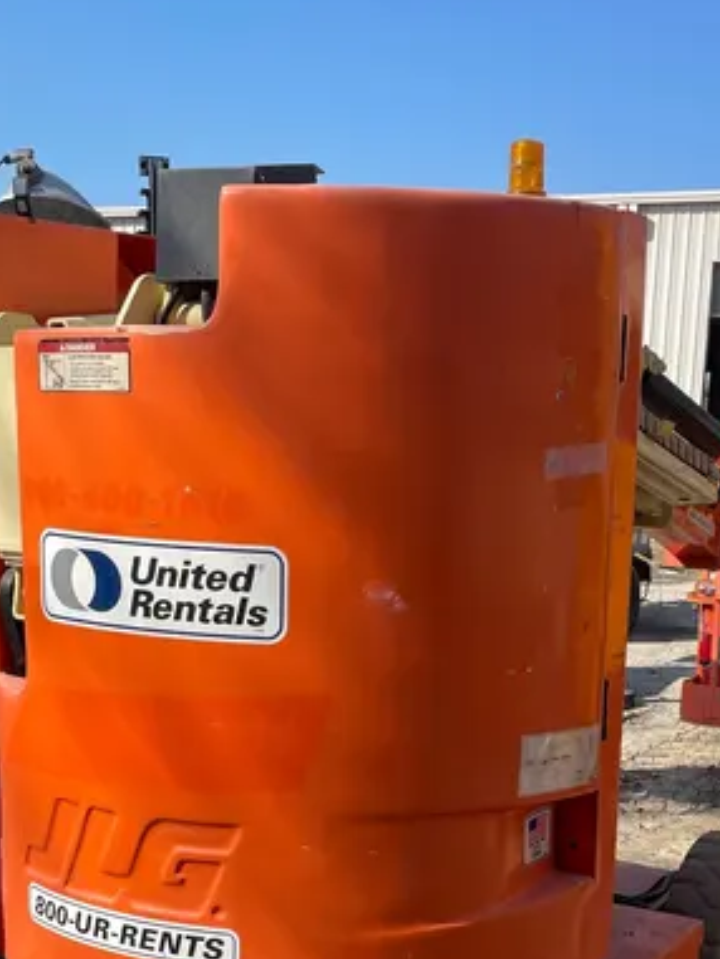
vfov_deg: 37.4
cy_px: 704
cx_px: 418
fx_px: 1386
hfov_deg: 29.1
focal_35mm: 50
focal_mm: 4.2
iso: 32
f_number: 1.6
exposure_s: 1/2353
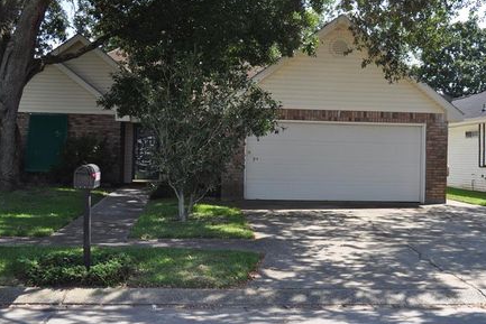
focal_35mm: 45
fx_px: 608
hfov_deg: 43.6
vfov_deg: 29.9
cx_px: 258
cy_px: 144
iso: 200
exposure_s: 1/250
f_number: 8
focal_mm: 26
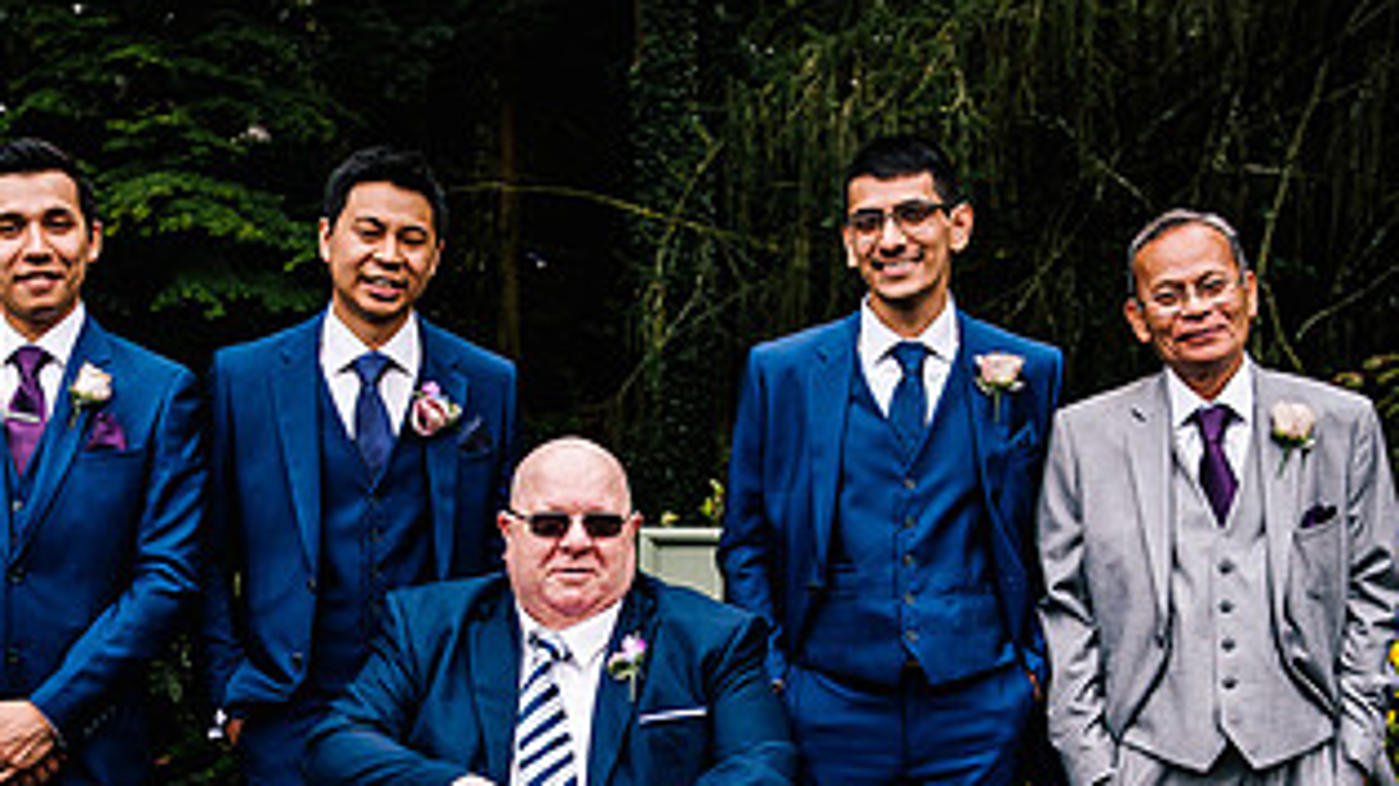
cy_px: 677
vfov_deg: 17.3
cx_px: 613
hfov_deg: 30.5
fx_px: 2559
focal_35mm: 69
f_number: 4
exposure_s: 1/500
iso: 250
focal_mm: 35
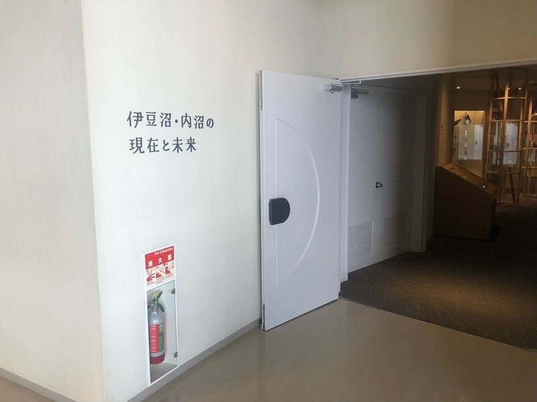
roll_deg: +1.1
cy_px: 201
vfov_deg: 49.7
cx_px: 268
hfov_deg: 63.5
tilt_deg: -6.1
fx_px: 434
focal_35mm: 28
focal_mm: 3.99
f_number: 1.8
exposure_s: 1/50
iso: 25
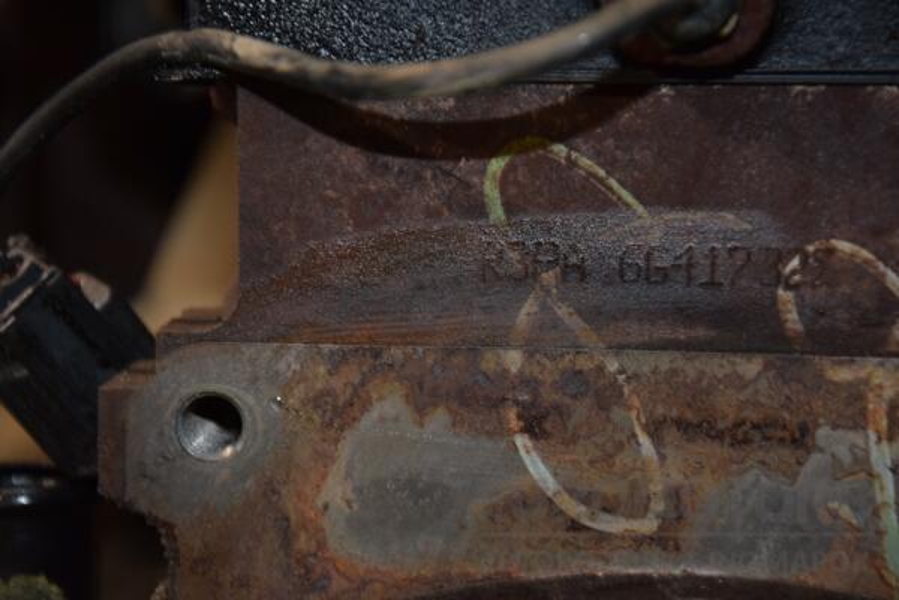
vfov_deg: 10.2
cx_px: 450
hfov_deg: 15.2
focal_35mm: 135
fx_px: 3371
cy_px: 300
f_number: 5.6
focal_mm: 90
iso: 800
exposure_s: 1/60
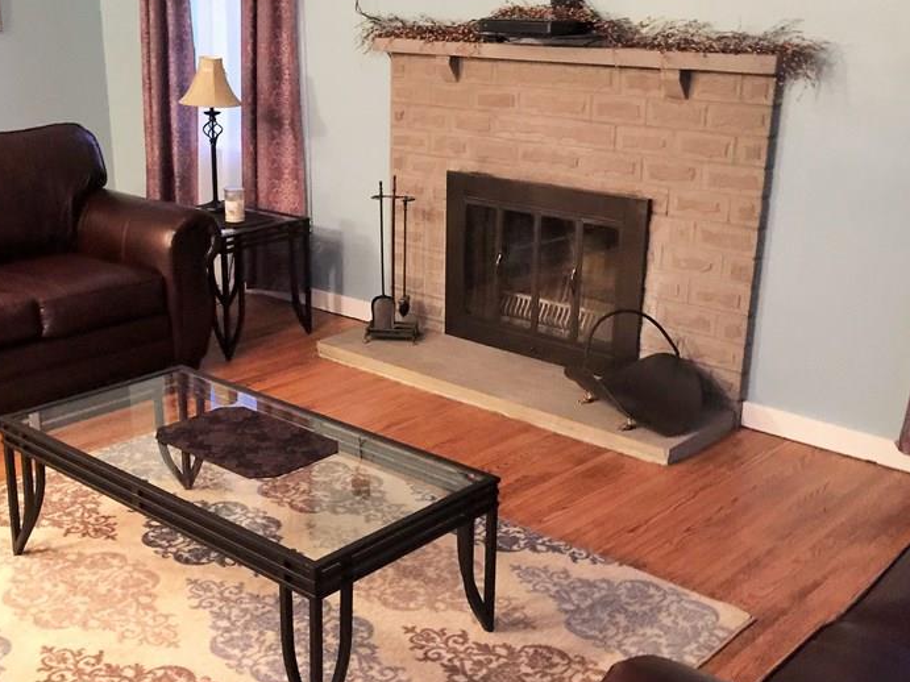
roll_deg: -0.8
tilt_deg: -16.5
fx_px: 1130
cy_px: 358
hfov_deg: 43.7
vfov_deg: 33.6
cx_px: 383
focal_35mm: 43
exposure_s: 1/4
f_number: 2.2
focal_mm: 4.15
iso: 100
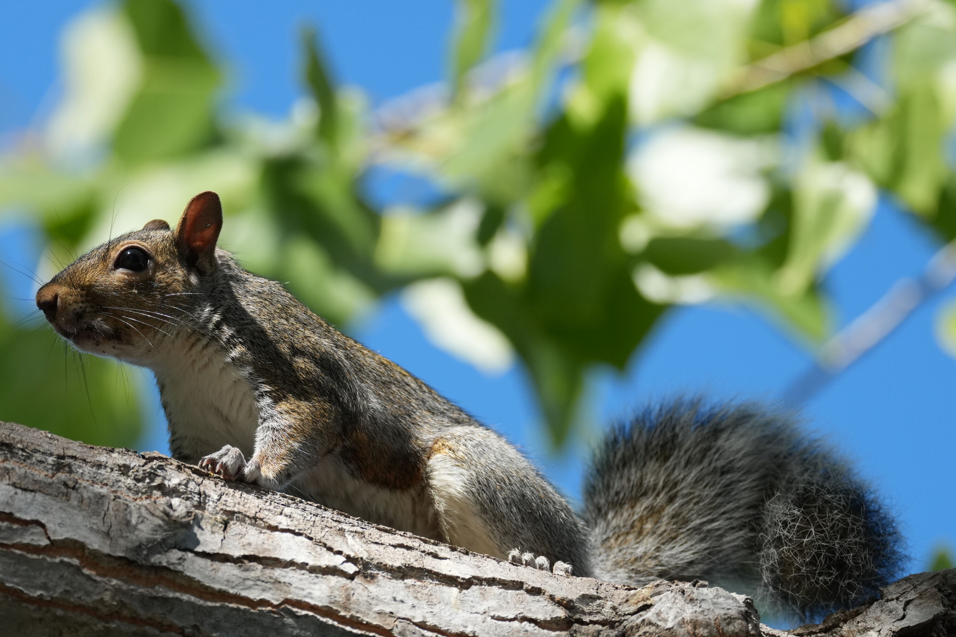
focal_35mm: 468
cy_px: 449
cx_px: 279
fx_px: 12427
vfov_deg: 2.9
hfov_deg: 4.4
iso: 640
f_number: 6.3
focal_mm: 325
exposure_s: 1/1250
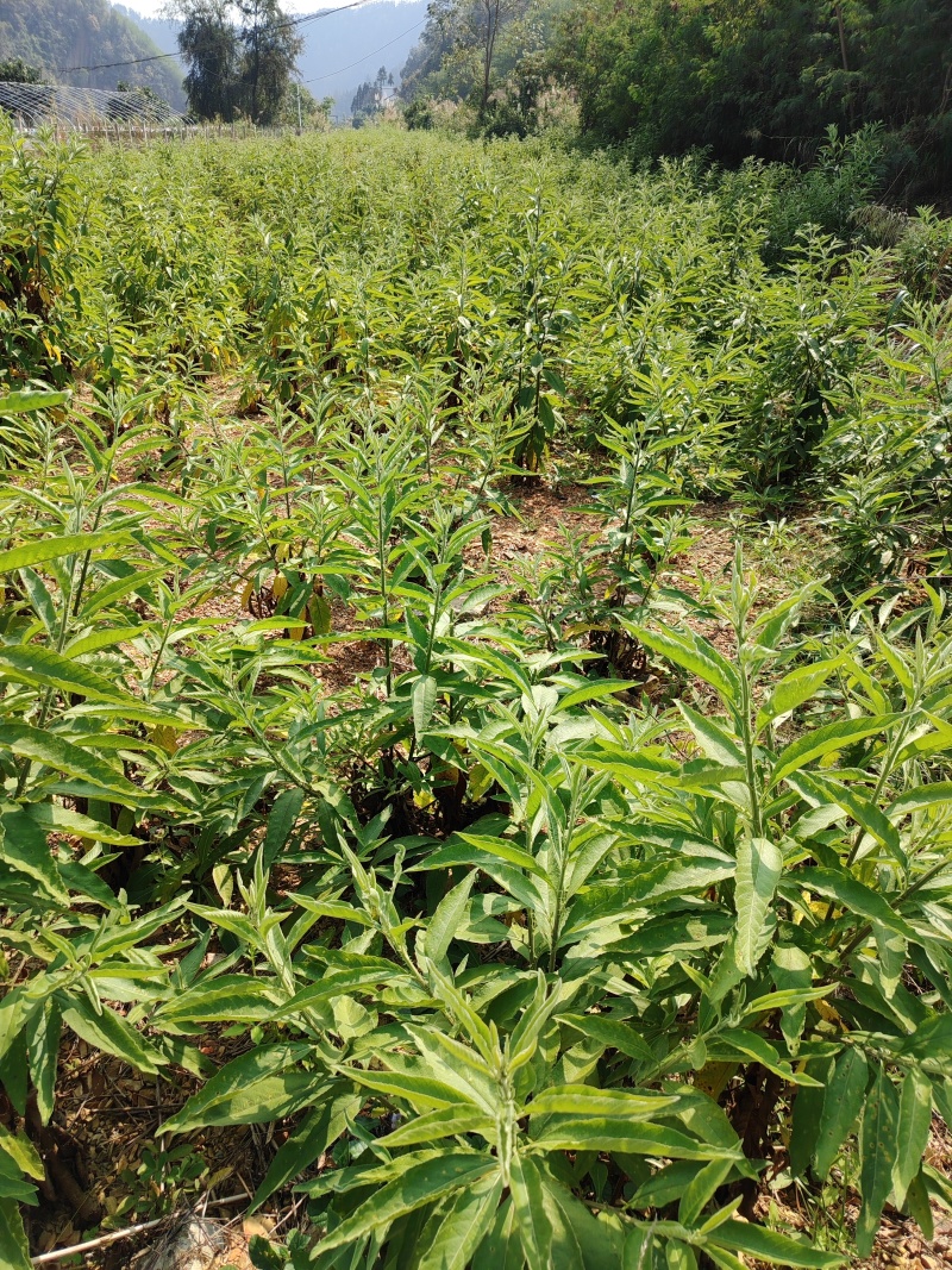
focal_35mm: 23
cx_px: 476
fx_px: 844
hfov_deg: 58.9
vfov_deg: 73.9
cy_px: 635
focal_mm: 5.25
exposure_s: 1/380
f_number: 1.8
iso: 50
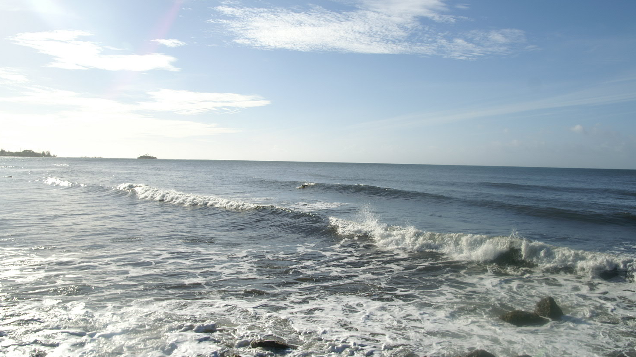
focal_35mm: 29
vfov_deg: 40.1
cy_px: 188
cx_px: 311
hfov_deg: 66.1
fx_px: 489
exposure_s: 1/800
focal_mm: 18
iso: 100
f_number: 8
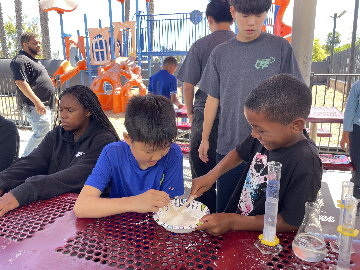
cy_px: 135
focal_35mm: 26
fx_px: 270
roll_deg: -0.3
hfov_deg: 67.3
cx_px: 180
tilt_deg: -12.3
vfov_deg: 53.1
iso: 32
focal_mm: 4.2
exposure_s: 1/206
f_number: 1.6
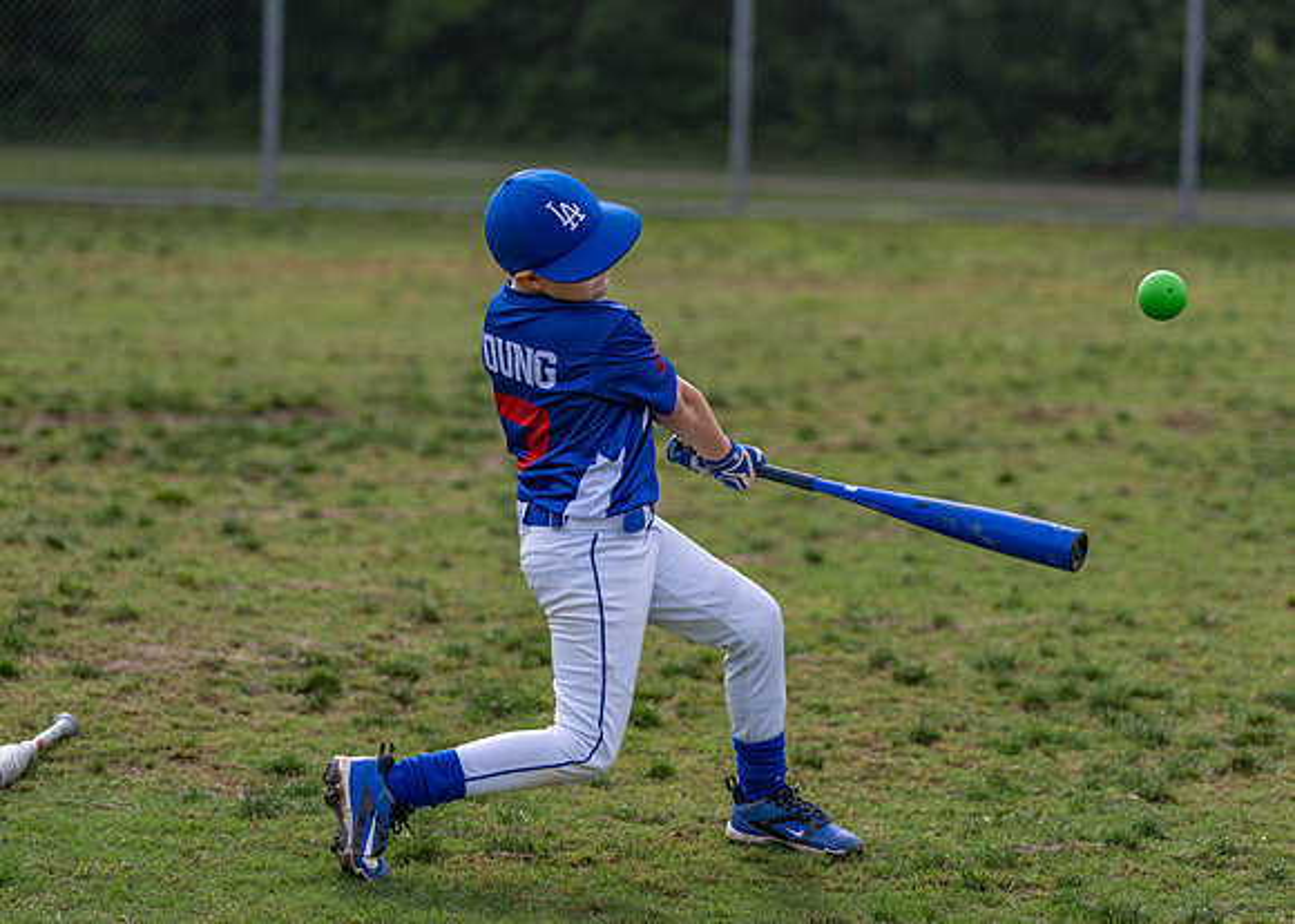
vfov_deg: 11.7
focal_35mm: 122
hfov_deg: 16.4
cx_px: 648
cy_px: 462
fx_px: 4493
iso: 100
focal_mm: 116
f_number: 2.8
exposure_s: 1/1600
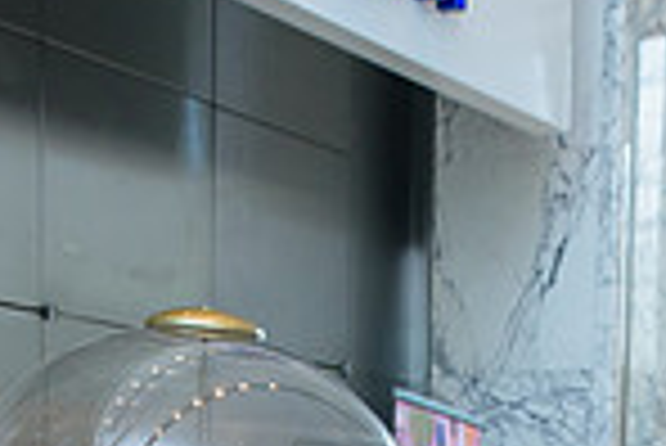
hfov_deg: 21.6
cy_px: 768
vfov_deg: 13.3
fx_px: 1741
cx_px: 396
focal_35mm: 94
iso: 1000
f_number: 3.2
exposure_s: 1/200
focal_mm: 24
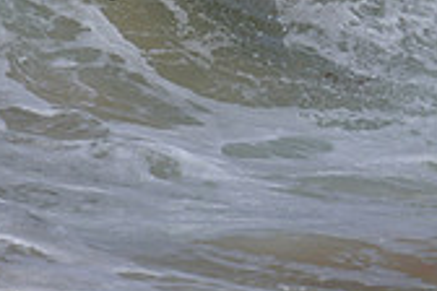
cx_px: 537
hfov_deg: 0.9
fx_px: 27104
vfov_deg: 0.6
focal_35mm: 2233
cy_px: 3
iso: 320
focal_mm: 480
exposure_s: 1/2000
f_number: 11
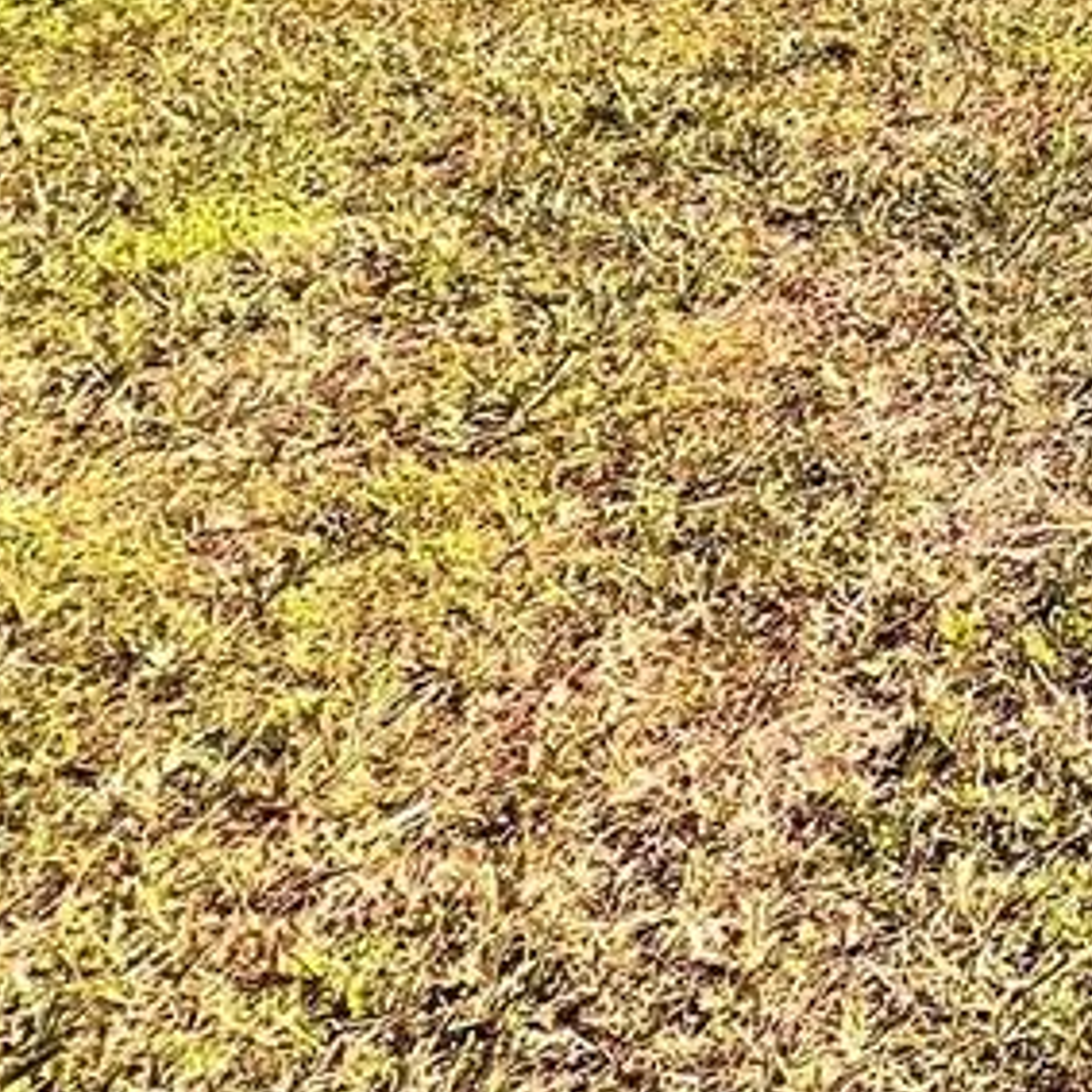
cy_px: -787
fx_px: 2320
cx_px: 2284
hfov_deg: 17.4
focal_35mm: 65
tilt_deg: -4.3
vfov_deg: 20.3
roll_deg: -2.2
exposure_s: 1/494
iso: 32
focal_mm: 1.57
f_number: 1.8
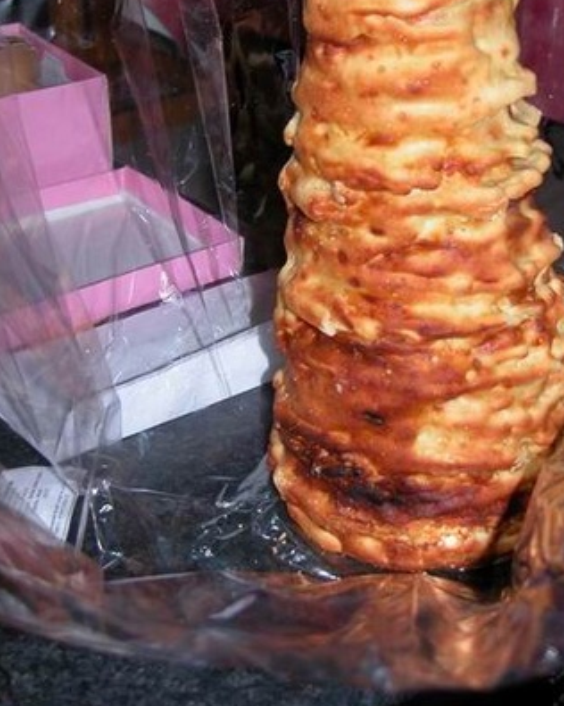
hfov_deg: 19.2
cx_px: 339
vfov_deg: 23.7
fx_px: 1669
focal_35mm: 80
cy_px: 195
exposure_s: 1/60
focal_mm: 13.7
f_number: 3.1
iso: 100
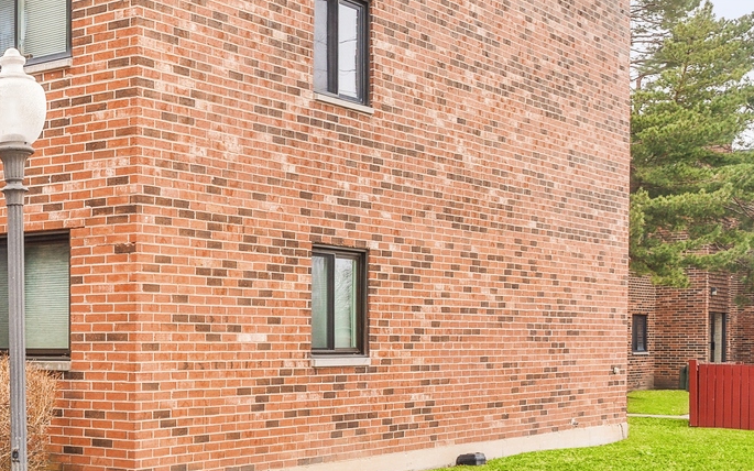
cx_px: 37
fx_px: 1438
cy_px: -14
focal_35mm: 70
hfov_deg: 28.0
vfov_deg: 18.1
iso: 200
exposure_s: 1/640
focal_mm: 29
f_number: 8
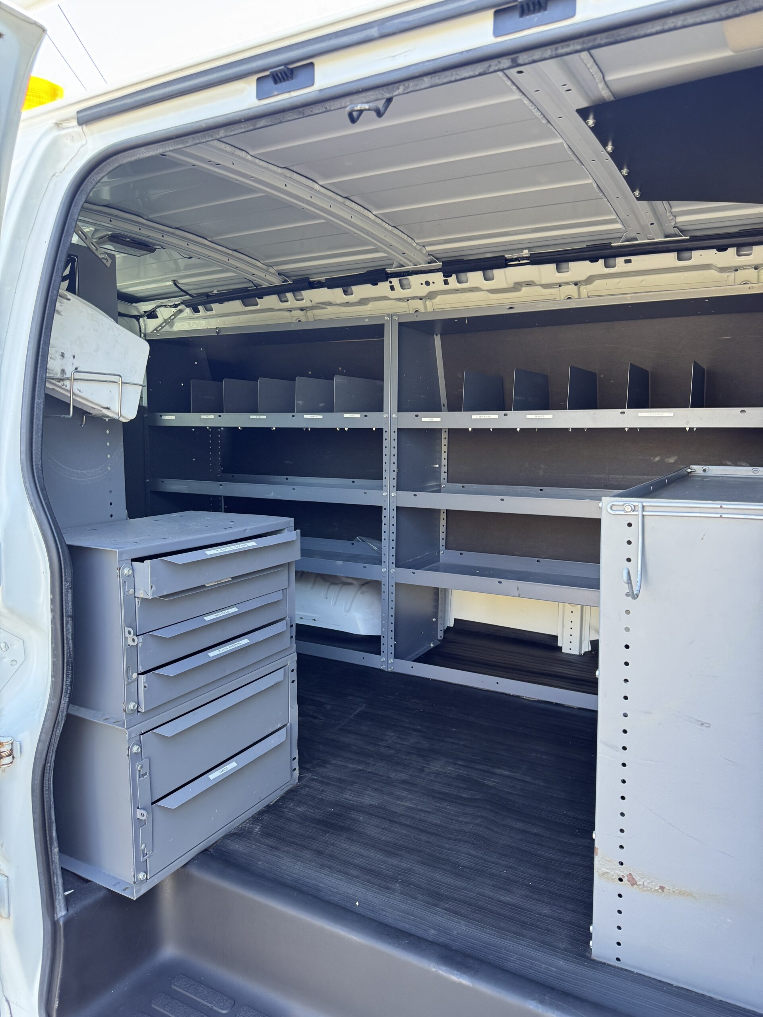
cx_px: 382
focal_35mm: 24
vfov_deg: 71.6
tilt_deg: -5.3
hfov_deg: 56.8
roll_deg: +1.7
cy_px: 508
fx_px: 705
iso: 125
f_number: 1.78
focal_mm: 6.76
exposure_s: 1/121
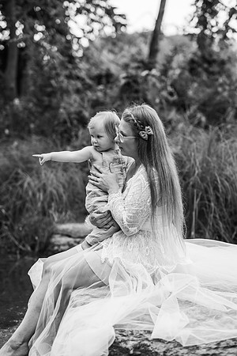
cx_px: 118
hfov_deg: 16.1
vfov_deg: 23.9
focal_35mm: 85
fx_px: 839
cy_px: 178
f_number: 2.8
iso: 320
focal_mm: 85
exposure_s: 1/1600
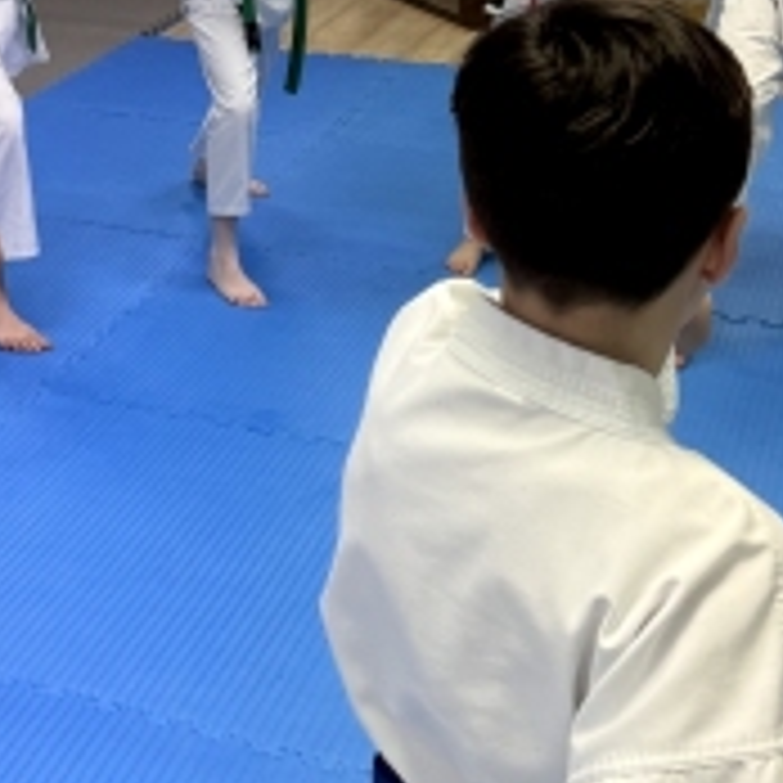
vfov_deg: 23.1
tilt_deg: -14.7
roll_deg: +2.5
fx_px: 1868
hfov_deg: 22.5
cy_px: 99
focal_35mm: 73
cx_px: -50
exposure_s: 1/100
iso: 64
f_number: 1.78
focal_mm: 6.76
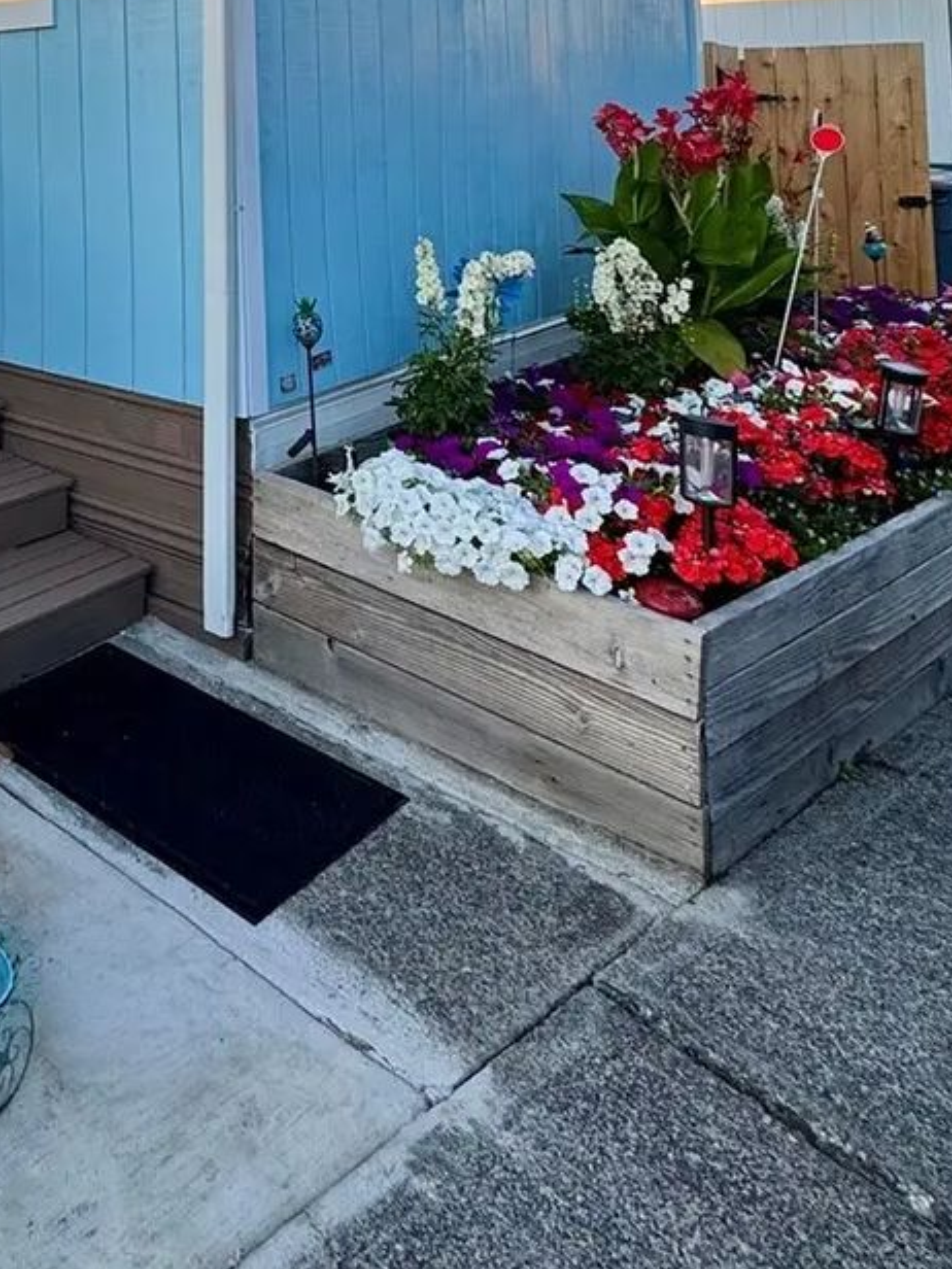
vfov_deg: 49.6
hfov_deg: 38.0
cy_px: 55
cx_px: -91
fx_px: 1137
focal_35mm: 31
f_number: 2.2
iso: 40
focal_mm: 2.22
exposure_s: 1/272
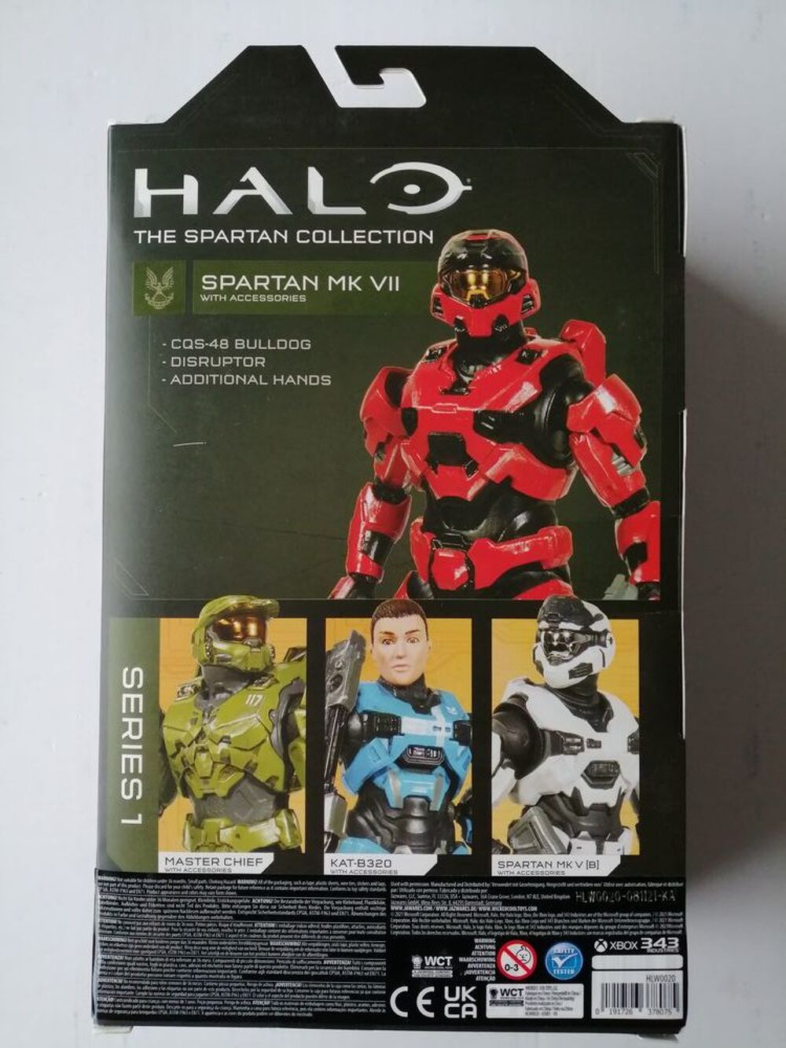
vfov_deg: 67.3
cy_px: 524
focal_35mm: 26
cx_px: 393
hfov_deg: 53.1
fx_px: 787
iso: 160
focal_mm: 3.62
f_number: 1.8
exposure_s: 1/351
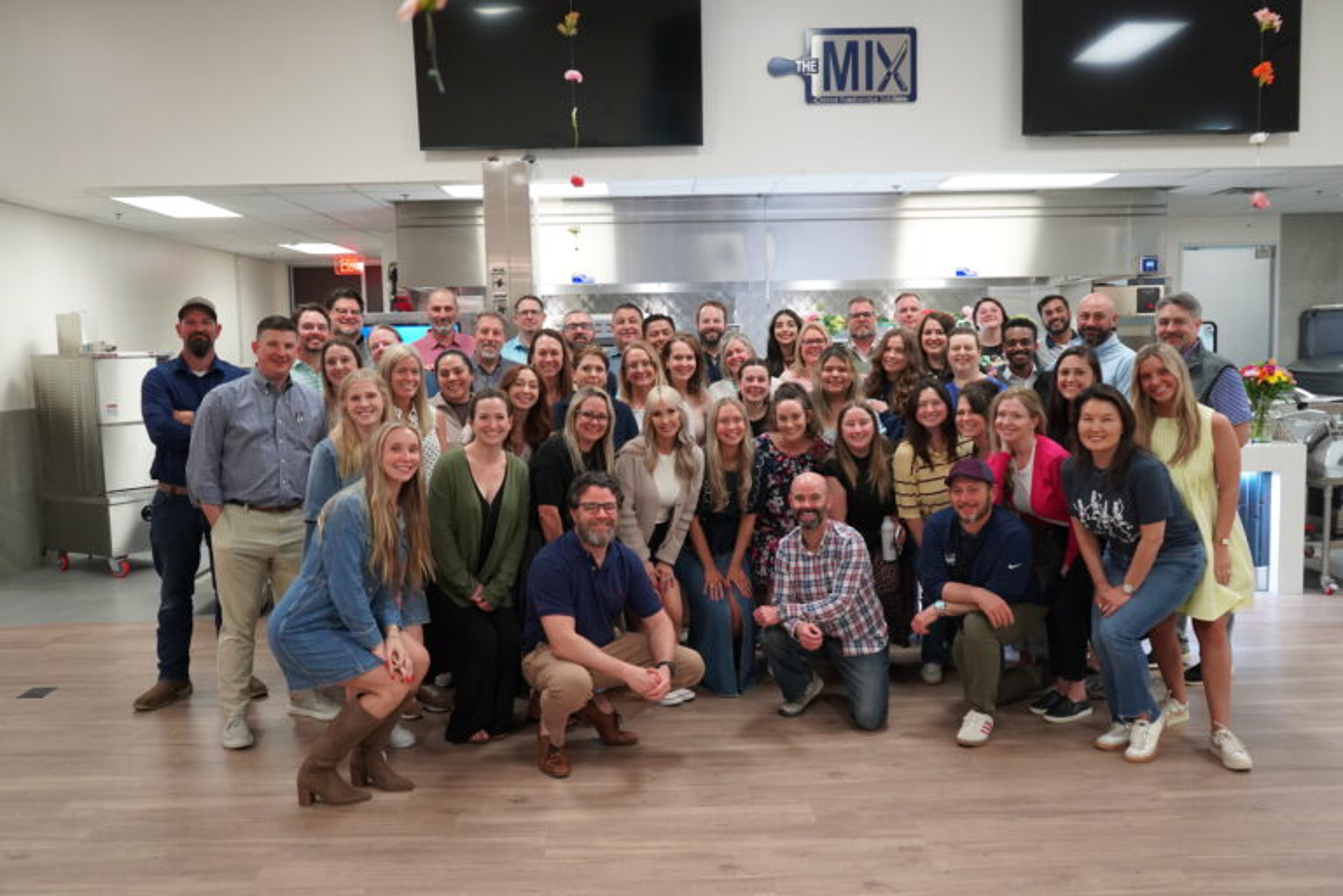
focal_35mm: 29
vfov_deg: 45.0
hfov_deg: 63.7
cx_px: 672
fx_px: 1082
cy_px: 448
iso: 4000
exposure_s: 1/160
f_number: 4
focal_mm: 29
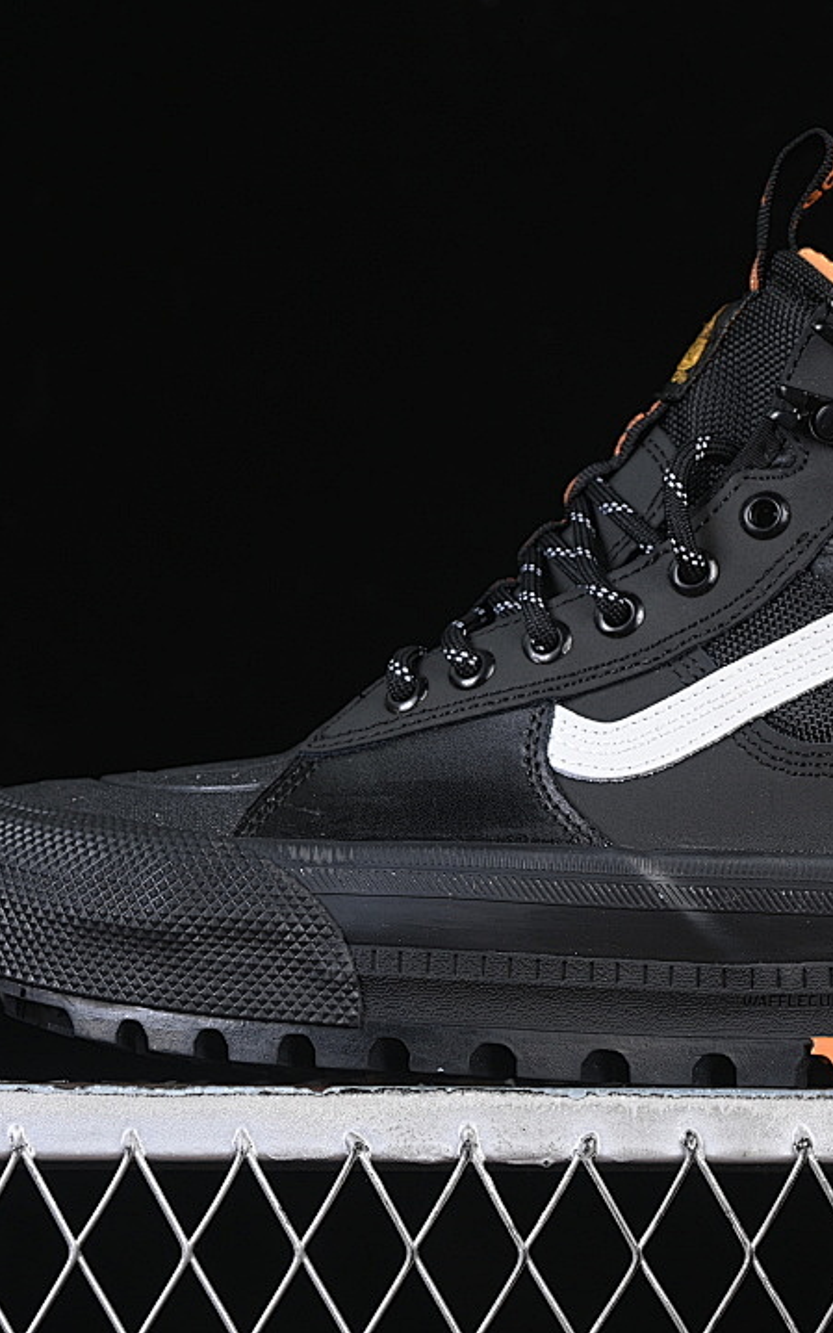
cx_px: 599
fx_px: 4175
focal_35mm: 115
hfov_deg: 11.4
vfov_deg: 18.1
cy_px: 666
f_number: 6.3
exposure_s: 1/50
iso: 160
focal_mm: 50
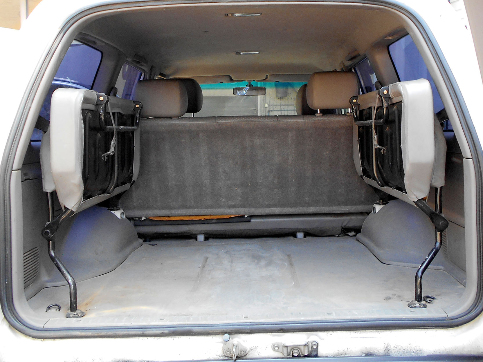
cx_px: 242
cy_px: 181
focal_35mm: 26
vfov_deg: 53.1
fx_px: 363
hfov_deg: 67.3
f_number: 3.2
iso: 80
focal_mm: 4.6
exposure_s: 1/40
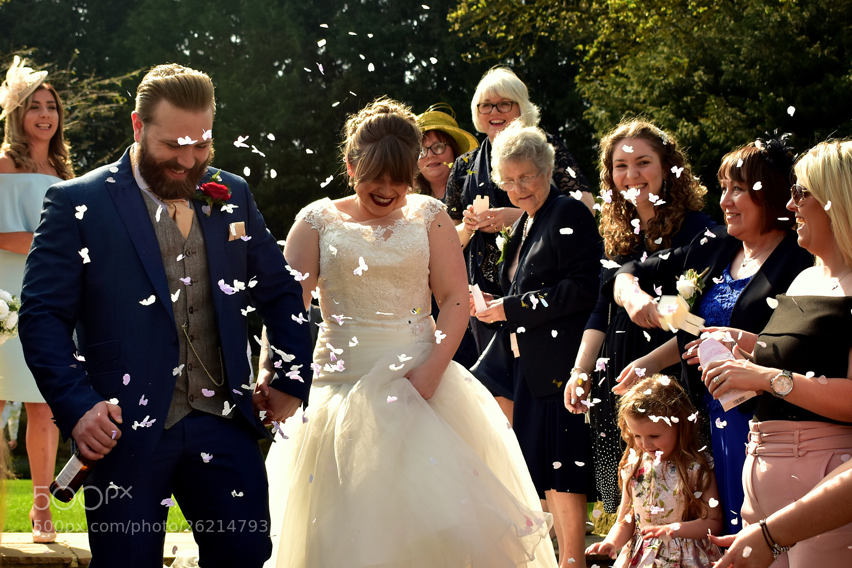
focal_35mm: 39
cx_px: 426
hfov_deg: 49.5
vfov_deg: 34.2
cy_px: 284
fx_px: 923
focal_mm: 26
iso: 100
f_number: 4
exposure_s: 1/320
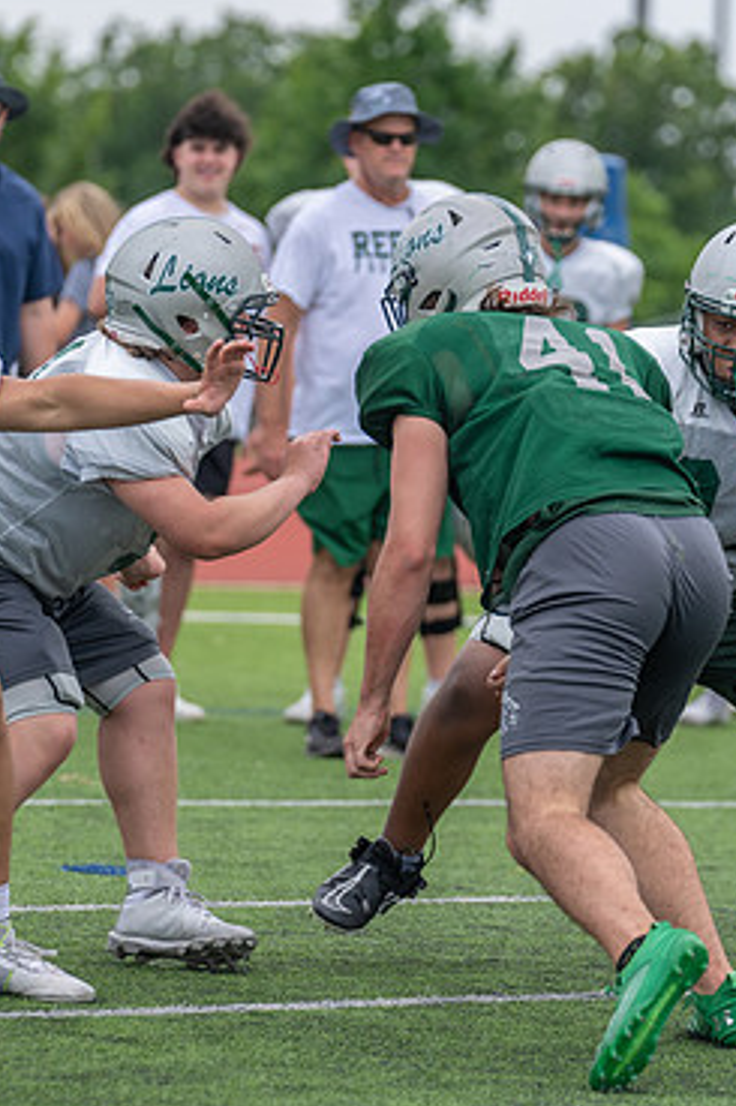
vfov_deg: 7.8
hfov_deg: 5.2
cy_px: 548
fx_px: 8134
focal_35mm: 265
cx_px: 210
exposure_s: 1/1250
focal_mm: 168
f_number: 3.5
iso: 160
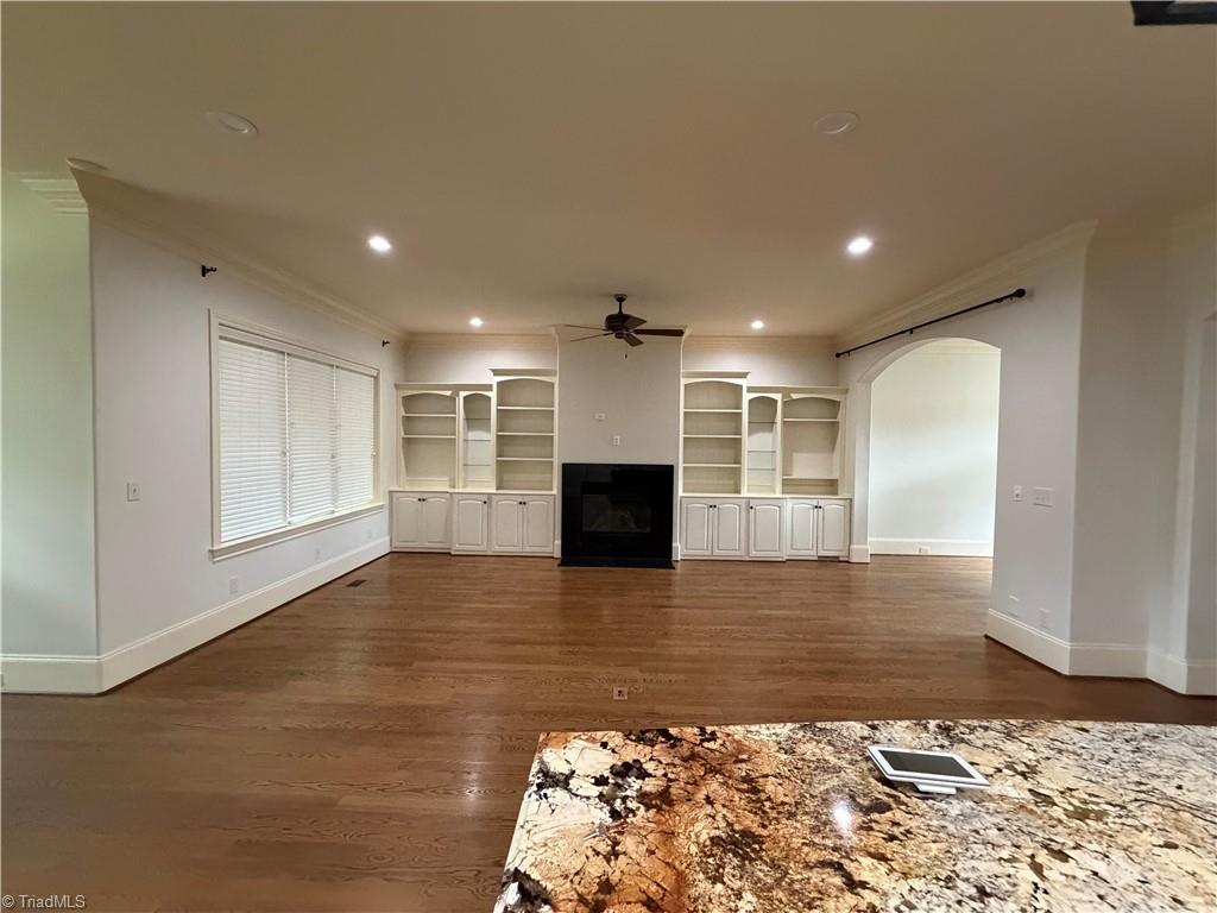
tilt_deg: -2.0
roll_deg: +0.3
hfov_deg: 102.1
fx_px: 492
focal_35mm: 14
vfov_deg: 85.7
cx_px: 608
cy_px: 456
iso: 640
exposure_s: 1/60
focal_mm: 2.22
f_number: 2.2
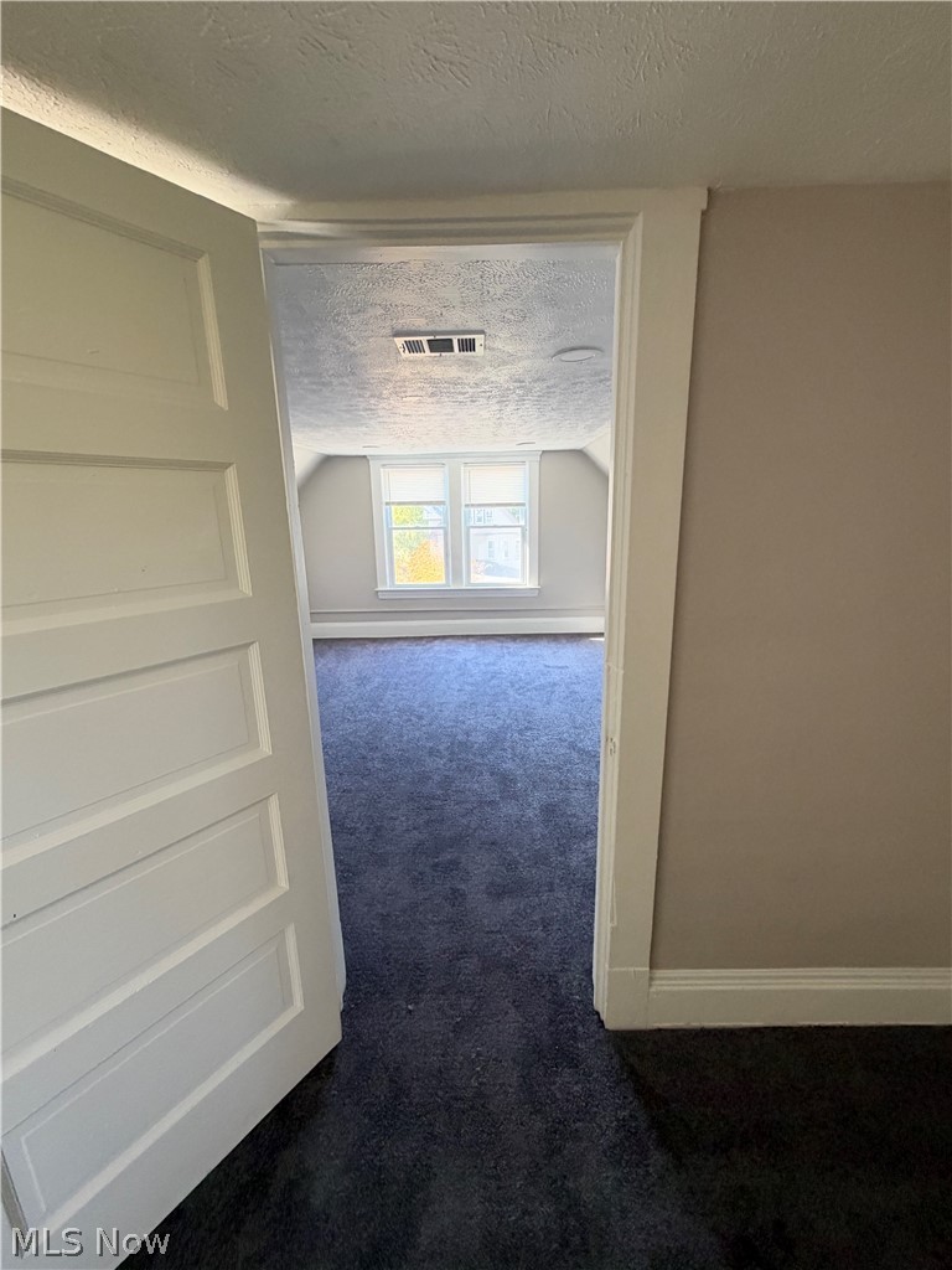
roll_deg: +0.7
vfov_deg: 102.1
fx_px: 513
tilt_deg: -9.0
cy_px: 635
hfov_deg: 85.7
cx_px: 476
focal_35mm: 14
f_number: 2.2
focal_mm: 2.22
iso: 320
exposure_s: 1/60
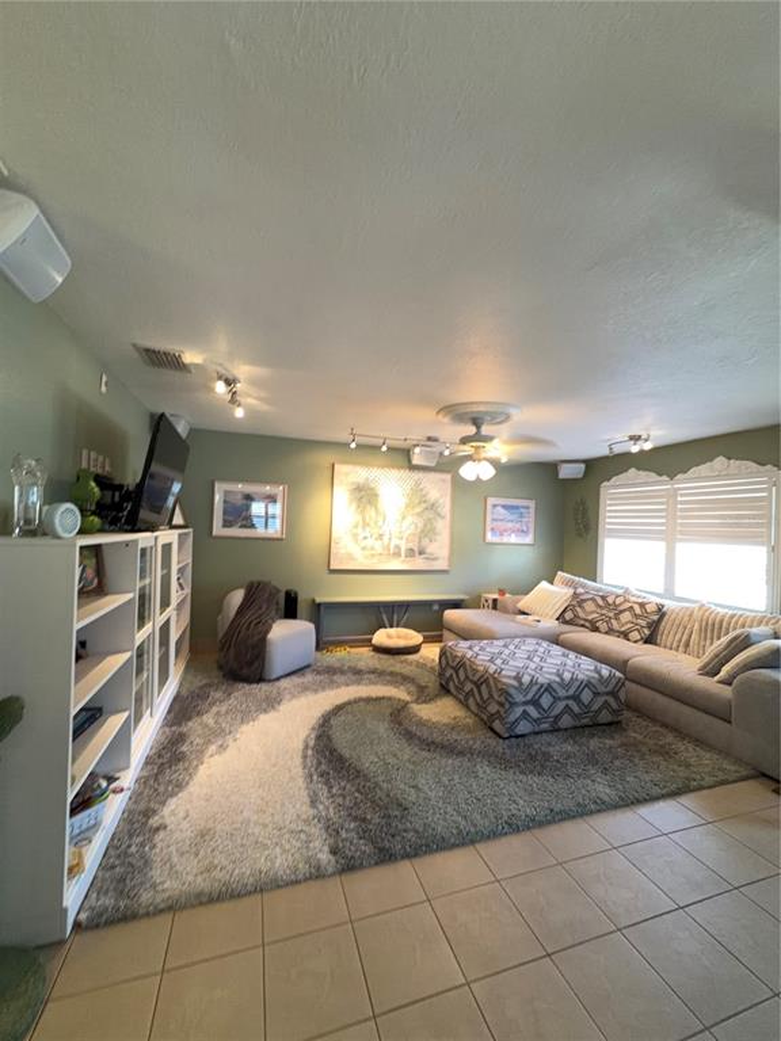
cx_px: 390
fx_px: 421
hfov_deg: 85.7
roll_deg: -1.3
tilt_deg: +0.6
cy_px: 520
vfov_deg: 102.1
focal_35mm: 14
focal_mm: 2.22
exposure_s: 1/19
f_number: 2.2
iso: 100
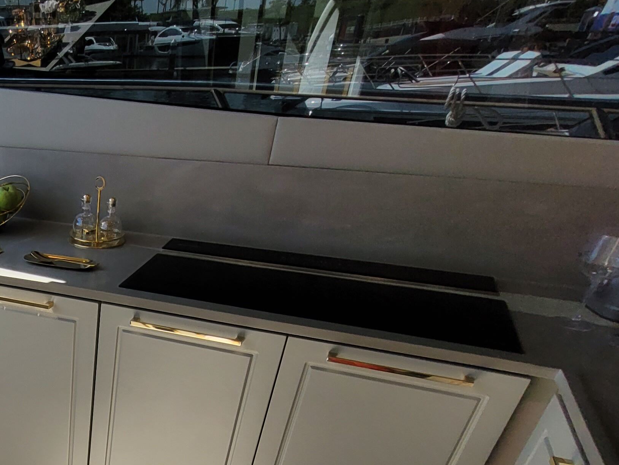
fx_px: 572
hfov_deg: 47.6
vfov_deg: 39.3
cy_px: 460
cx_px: 6
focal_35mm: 32
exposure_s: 1/439
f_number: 2.2
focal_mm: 1.74
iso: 40
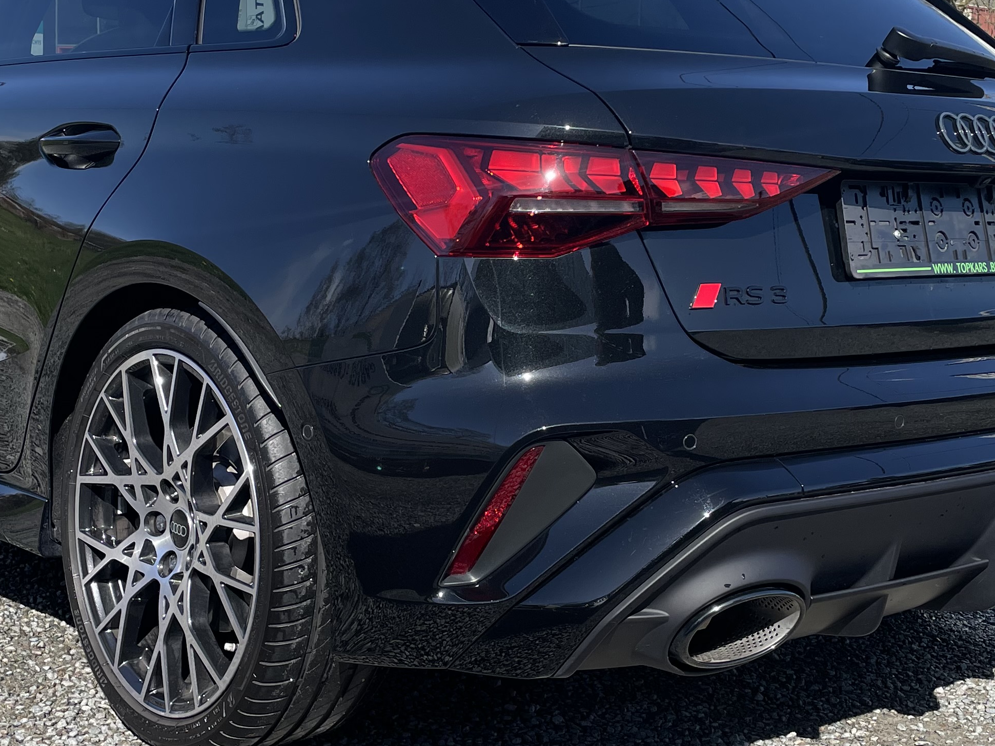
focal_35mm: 54
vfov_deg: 27.0
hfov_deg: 35.5
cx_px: 448
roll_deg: -1.5
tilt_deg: -6.8
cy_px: 320
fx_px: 1552
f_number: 1.6
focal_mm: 4.2
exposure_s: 1/3040
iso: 50
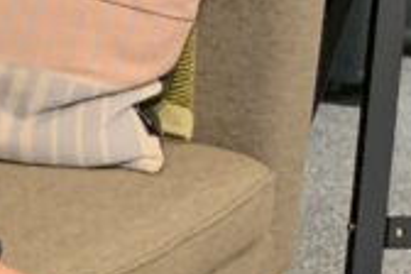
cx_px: -179
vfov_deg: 8.3
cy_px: 73
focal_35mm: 165
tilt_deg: -13.9
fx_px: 1884
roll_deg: -4.0
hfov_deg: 12.0
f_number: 1.8
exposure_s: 1/33
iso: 400
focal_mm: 4.25
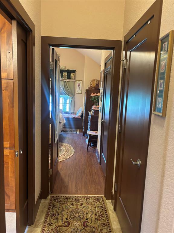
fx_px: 174
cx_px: 87
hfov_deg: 53.1
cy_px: 116
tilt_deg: -7.5
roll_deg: -3.4
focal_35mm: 26
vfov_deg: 67.3
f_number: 1.6
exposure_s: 1/60
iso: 400
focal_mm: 5.96
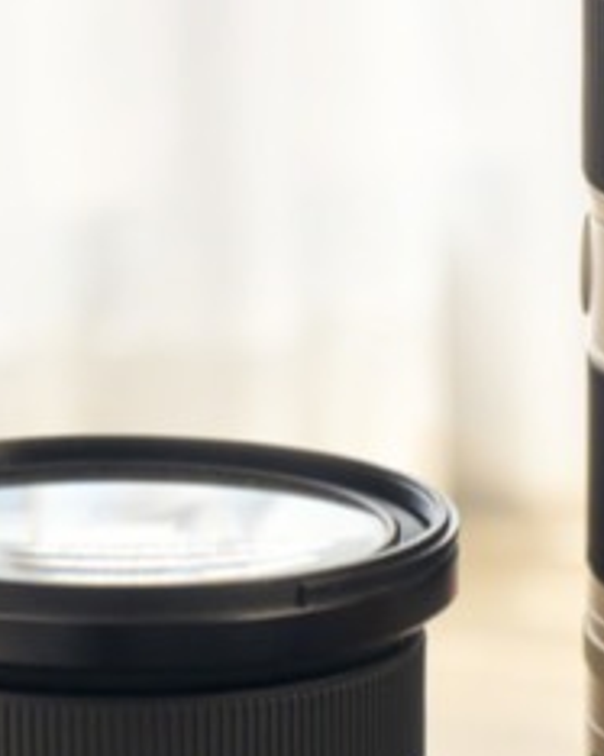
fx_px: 7177
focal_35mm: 321
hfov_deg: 4.8
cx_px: 1069
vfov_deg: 6.0
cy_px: 869
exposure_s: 1/80
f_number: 7.1
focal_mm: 50
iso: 400
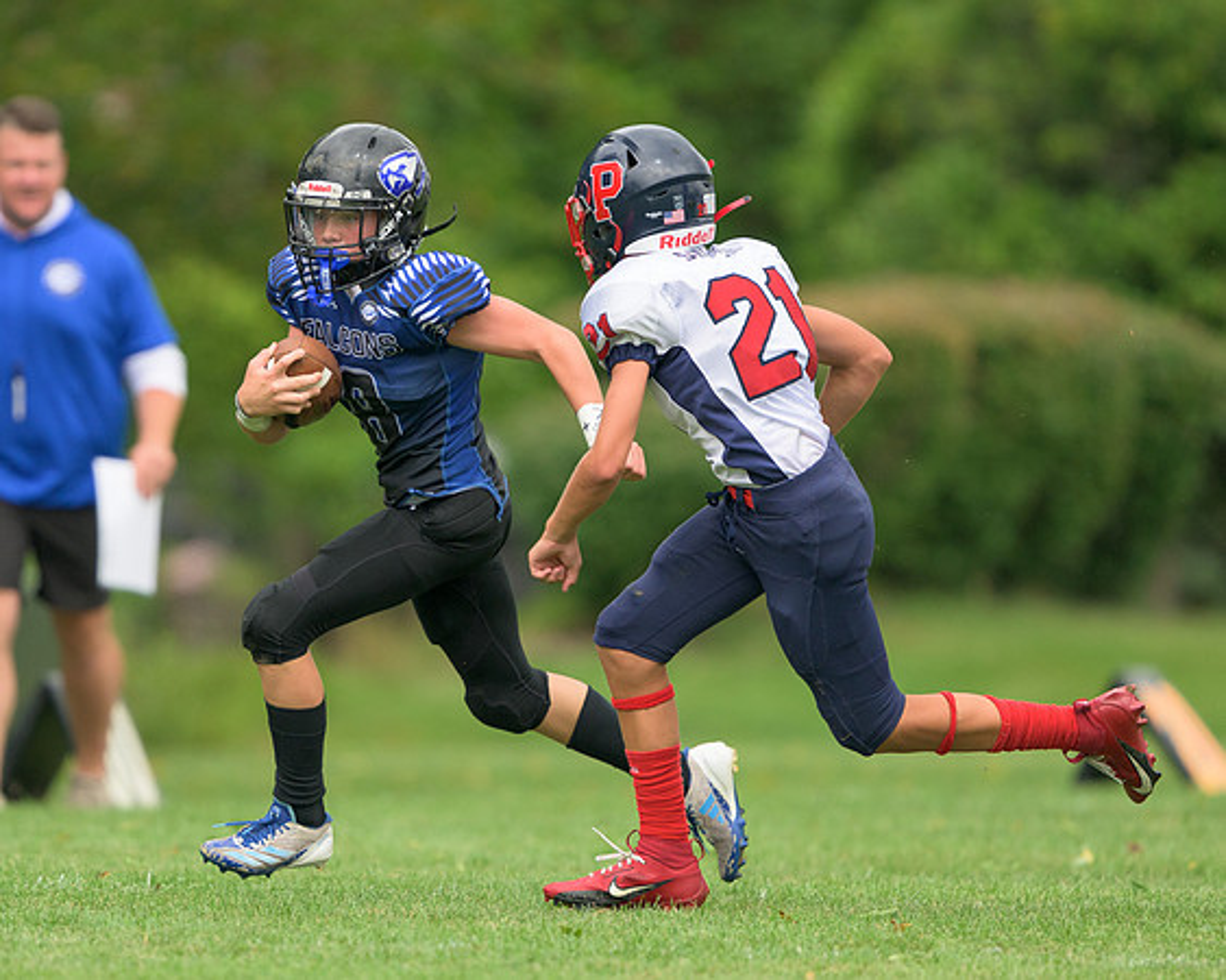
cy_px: 589
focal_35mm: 887
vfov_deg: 1.7
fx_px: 32159
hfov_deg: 2.2
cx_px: 403
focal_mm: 560
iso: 400
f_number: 4
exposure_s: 1/2000
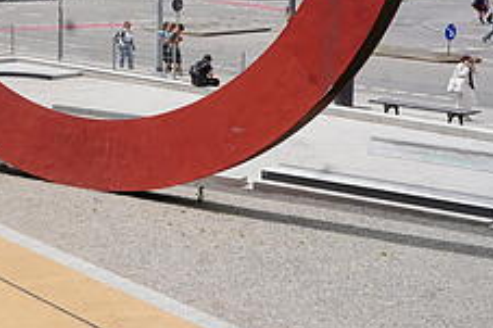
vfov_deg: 14.3
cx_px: -153
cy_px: 11
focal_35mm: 94
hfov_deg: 19.9
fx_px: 1286
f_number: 10
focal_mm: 35
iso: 100
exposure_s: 1/160
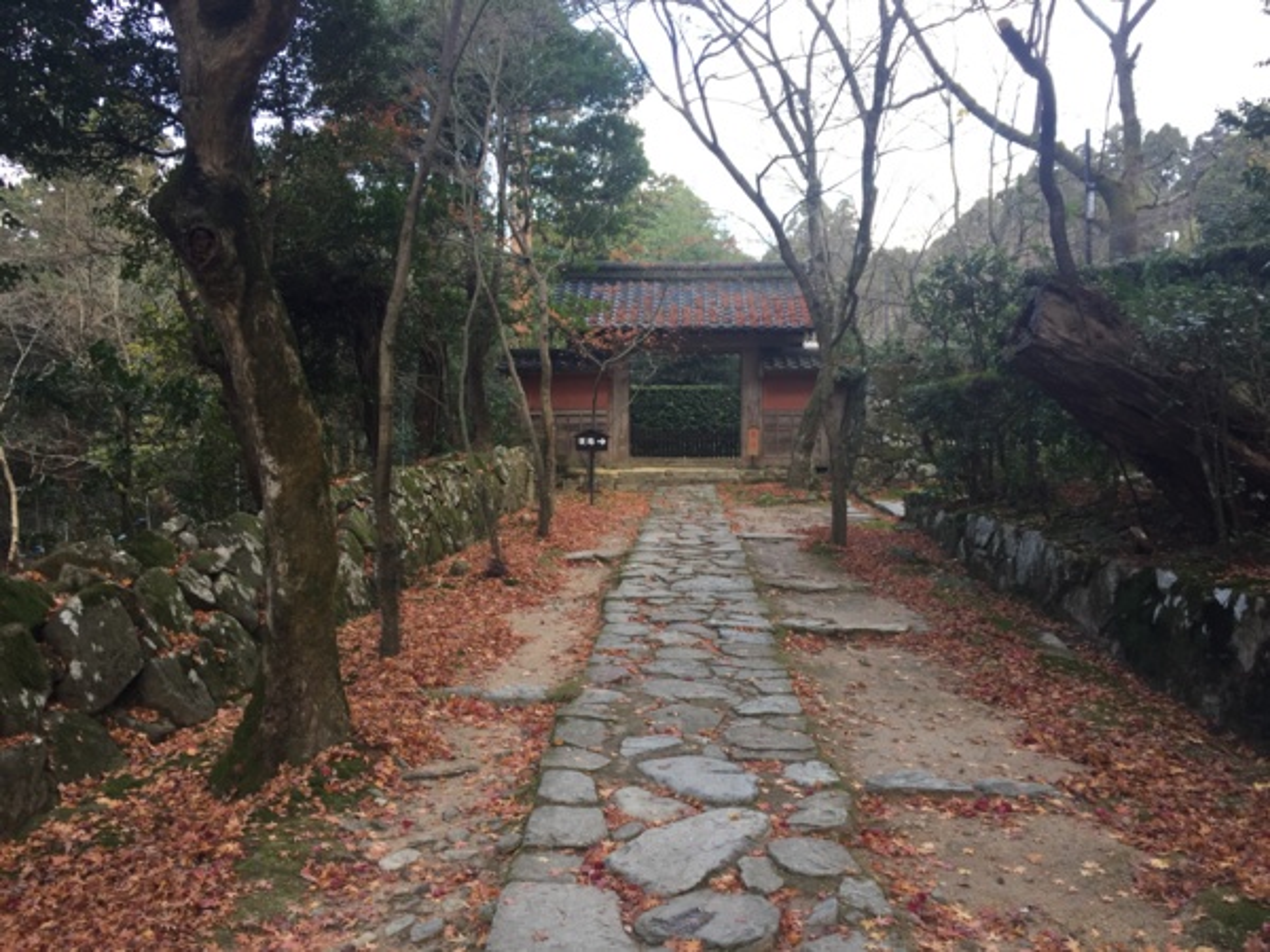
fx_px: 1064
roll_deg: +0.6
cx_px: 635
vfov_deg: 48.2
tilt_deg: -1.1
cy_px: 476
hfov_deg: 61.7
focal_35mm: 29
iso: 40
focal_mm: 4.15
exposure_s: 1/120
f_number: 2.2
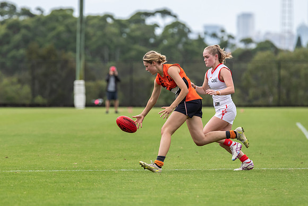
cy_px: 89
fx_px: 4047
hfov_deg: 4.4
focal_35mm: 473
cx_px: 126
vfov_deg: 2.9
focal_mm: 400
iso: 1000
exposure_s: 1/1600
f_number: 9
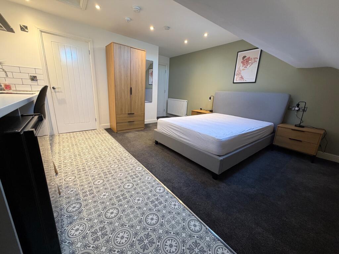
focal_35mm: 14
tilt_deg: -15.0
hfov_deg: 102.1
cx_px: 170
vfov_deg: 85.7
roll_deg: -2.3
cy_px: 127
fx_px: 137
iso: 160
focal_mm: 2.22
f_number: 2.2
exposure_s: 1/50
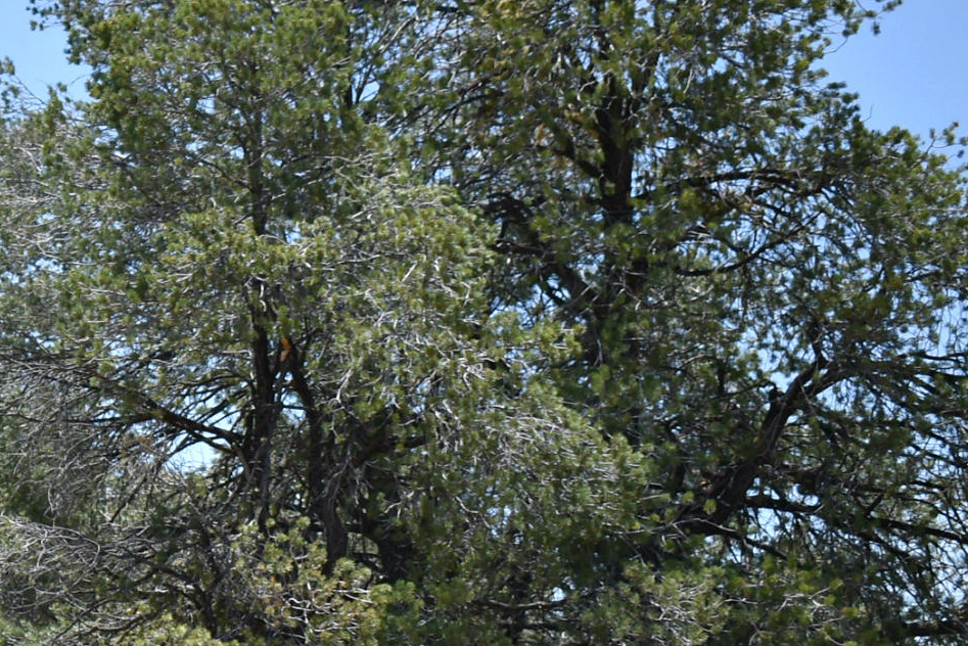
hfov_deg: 16.8
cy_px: 350
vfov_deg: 12.0
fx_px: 3066
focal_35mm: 114
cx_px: -335
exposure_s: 1/800
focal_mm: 24
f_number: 4
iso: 100
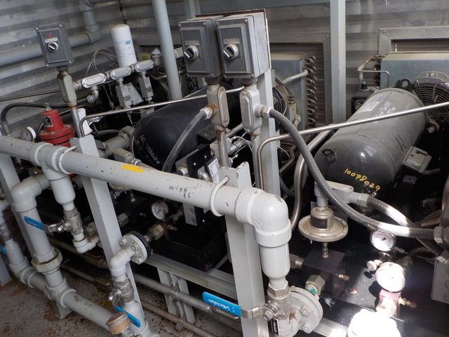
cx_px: 224
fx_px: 389
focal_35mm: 30
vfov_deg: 46.8
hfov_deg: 60.0
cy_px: 168
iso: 125
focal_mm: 4.1
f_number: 3.3
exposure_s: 1/80
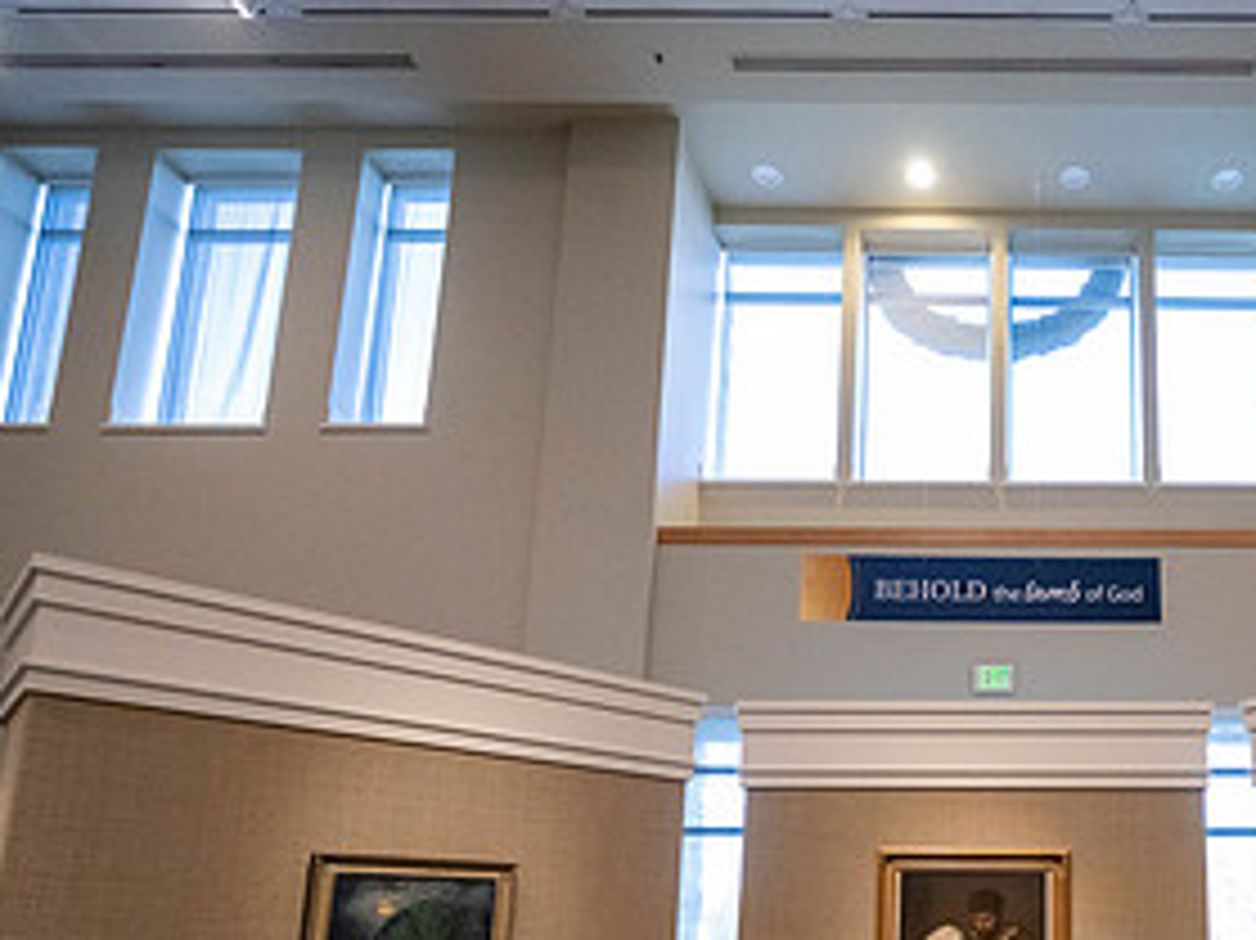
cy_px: 771
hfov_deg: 57.6
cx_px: 1044
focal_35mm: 28
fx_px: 1016
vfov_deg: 46.7
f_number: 4
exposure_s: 1/200
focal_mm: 14
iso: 6400
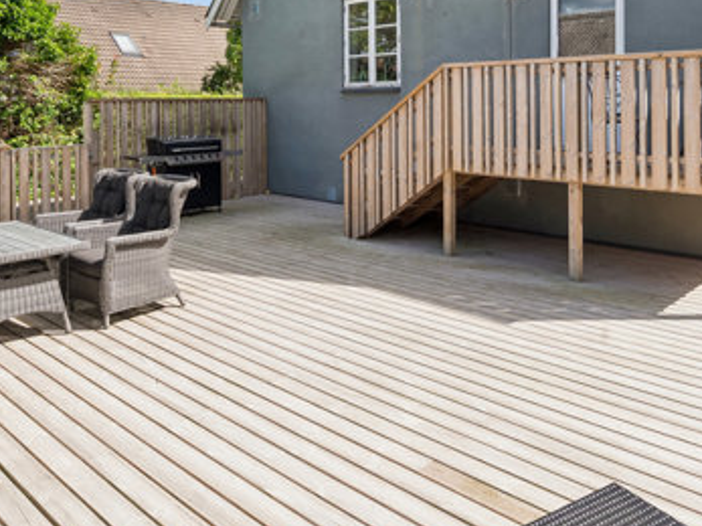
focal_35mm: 31
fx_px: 628
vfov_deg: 43.4
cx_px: 388
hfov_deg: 58.2
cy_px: 108
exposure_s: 1/160
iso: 200
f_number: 11
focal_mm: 14
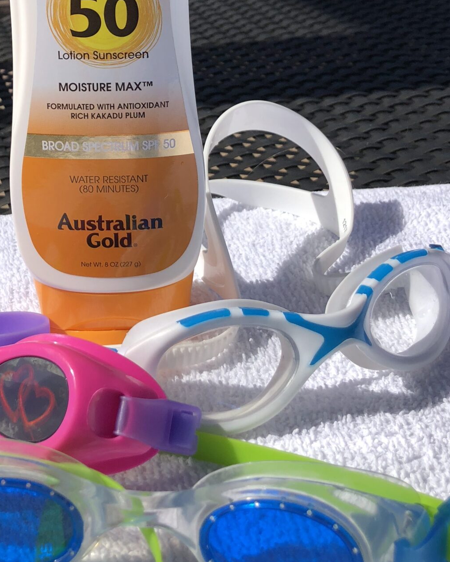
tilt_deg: -20.7
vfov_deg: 33.4
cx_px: 146
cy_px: 133
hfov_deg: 27.4
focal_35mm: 55
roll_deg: +2.9
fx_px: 915
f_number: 1.8
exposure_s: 1/3690
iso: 20
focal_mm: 3.99
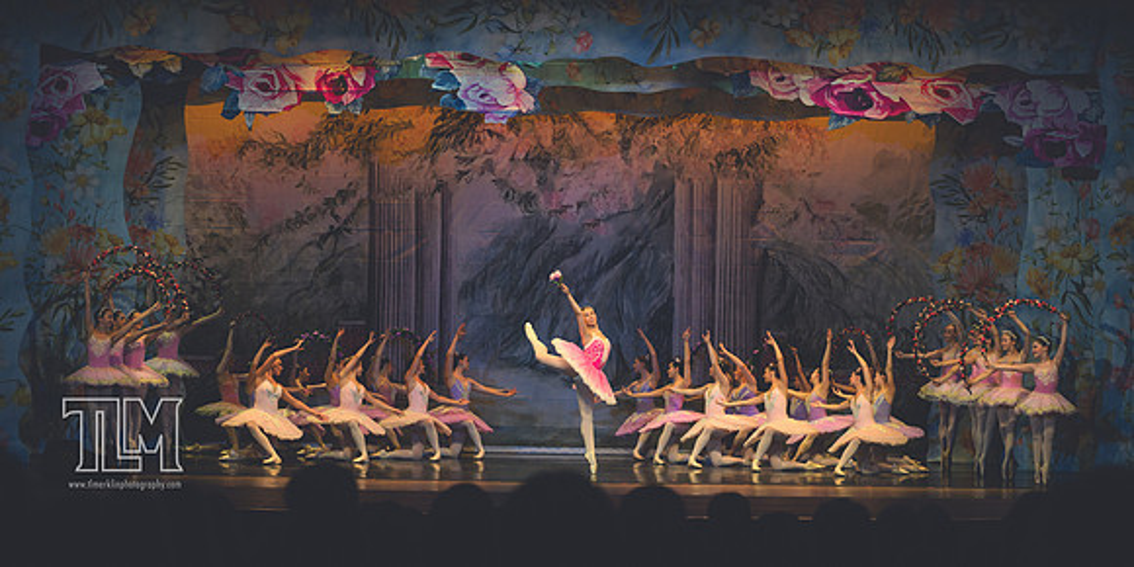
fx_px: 2473
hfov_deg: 25.8
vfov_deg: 13.1
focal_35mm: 84
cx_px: 568
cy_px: 242
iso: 720
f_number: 2.8
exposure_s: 1/500
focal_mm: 70
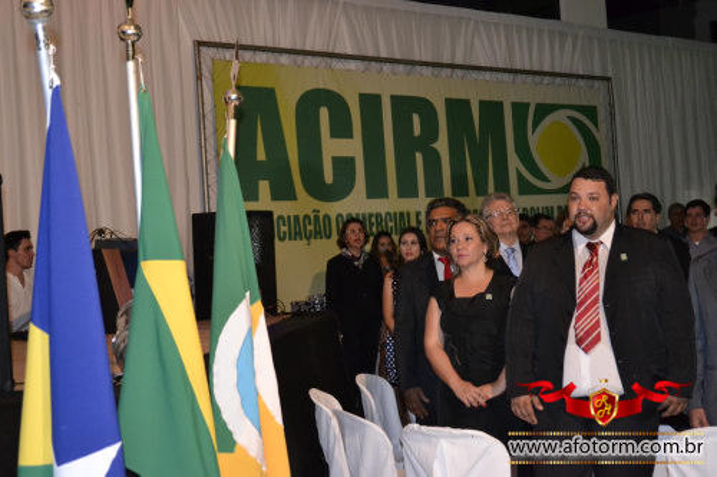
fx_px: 1195
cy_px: 238
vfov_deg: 22.6
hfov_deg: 33.4
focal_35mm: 60
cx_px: 358
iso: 3200
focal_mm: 40
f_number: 5.3
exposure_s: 1/60
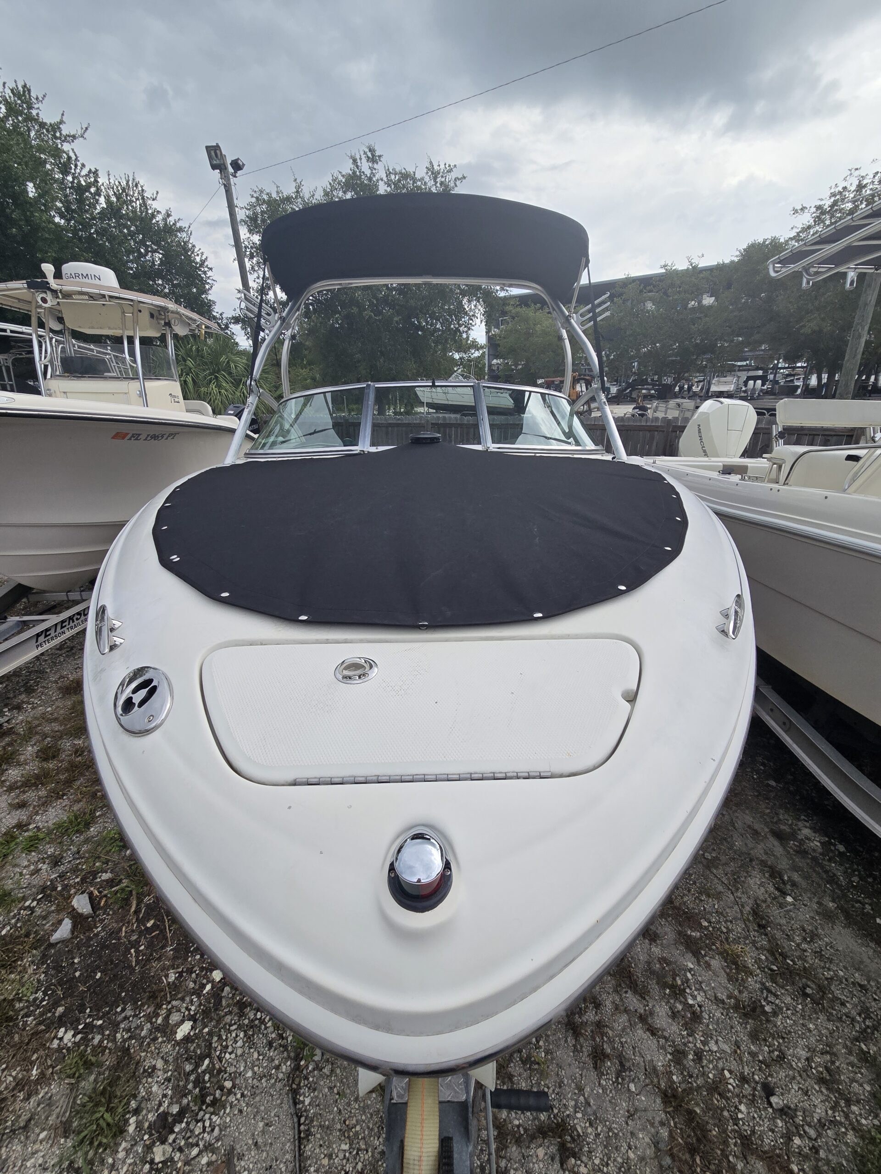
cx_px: 440
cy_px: 587
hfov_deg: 89.9
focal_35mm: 13
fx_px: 441
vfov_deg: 106.2
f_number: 2.2
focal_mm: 2.2
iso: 50
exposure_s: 1/1829
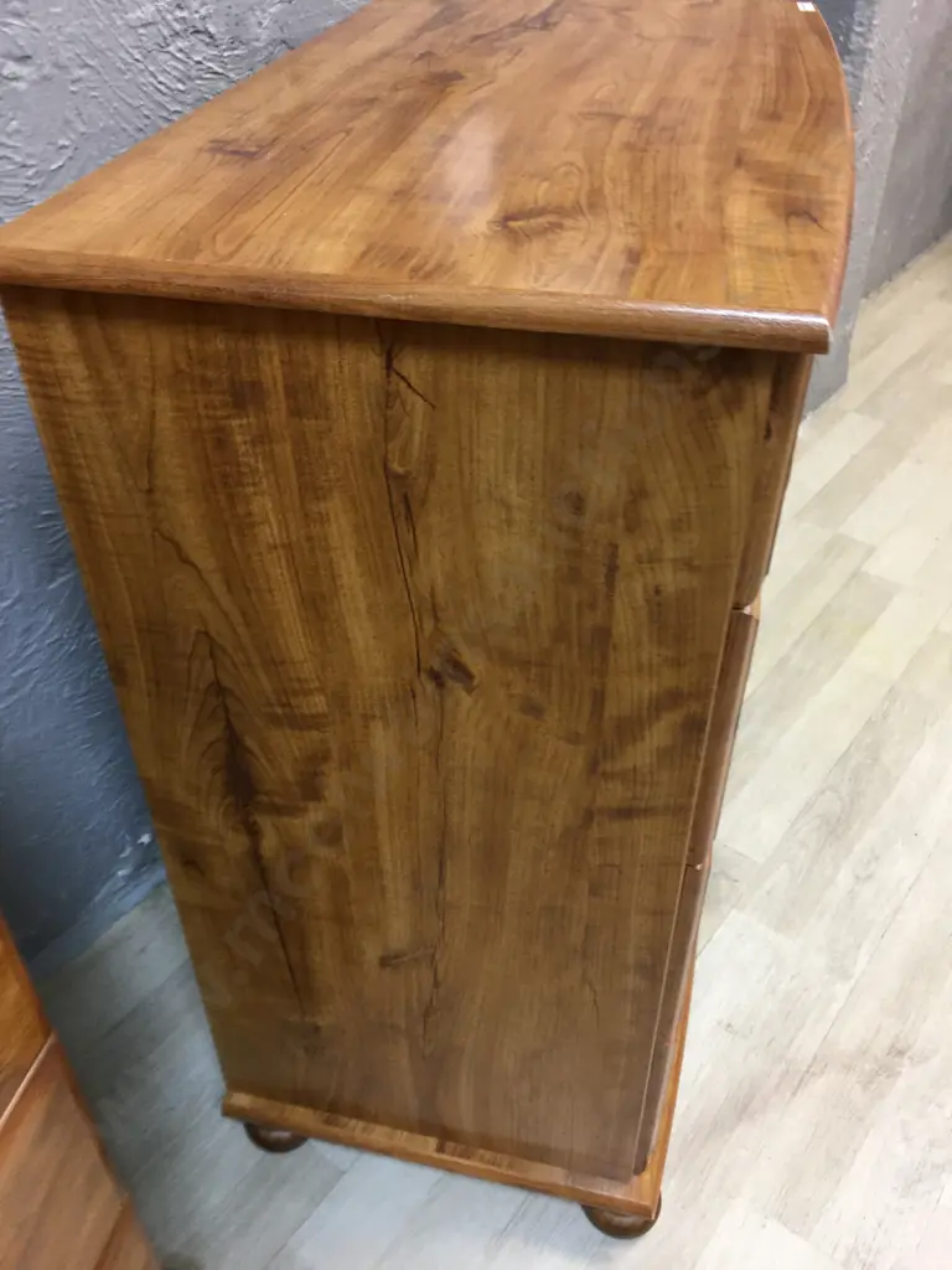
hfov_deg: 48.2
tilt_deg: -39.1
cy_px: 635
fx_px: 1063
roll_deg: -3.0
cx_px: 476
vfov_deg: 61.7
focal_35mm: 29
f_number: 2.2
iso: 64
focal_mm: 4.15
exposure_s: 1/17
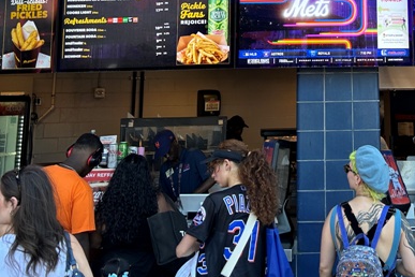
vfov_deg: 20.5
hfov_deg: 31.5
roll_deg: -0.6
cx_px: 338
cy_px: -51
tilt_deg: +10.7
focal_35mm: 62
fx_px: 715
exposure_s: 1/294
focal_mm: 5.7
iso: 50
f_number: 1.5
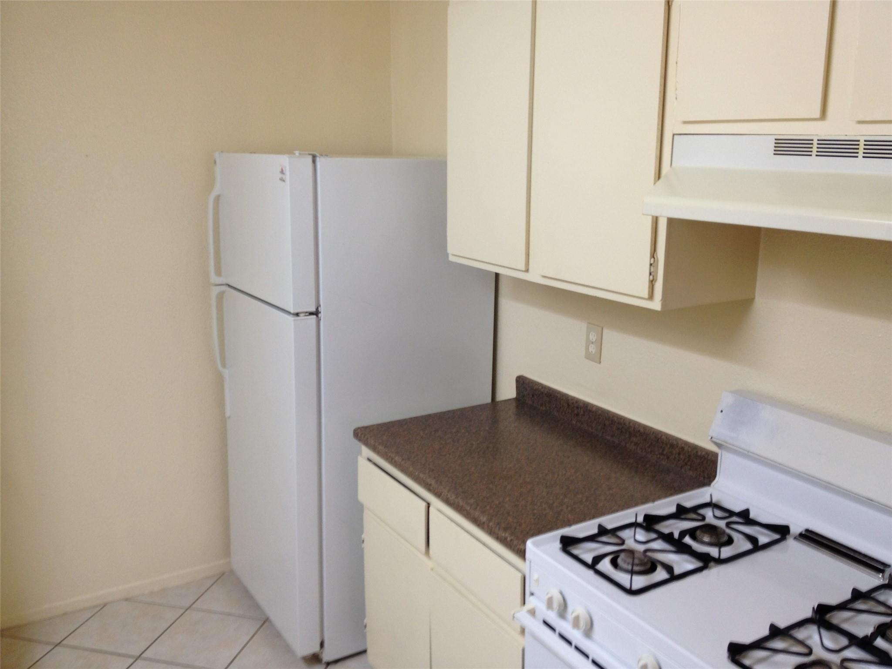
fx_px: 902
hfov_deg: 52.6
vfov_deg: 40.7
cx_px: 446
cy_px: 334
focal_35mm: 35
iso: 64
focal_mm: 4.28
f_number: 2.4
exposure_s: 1/20
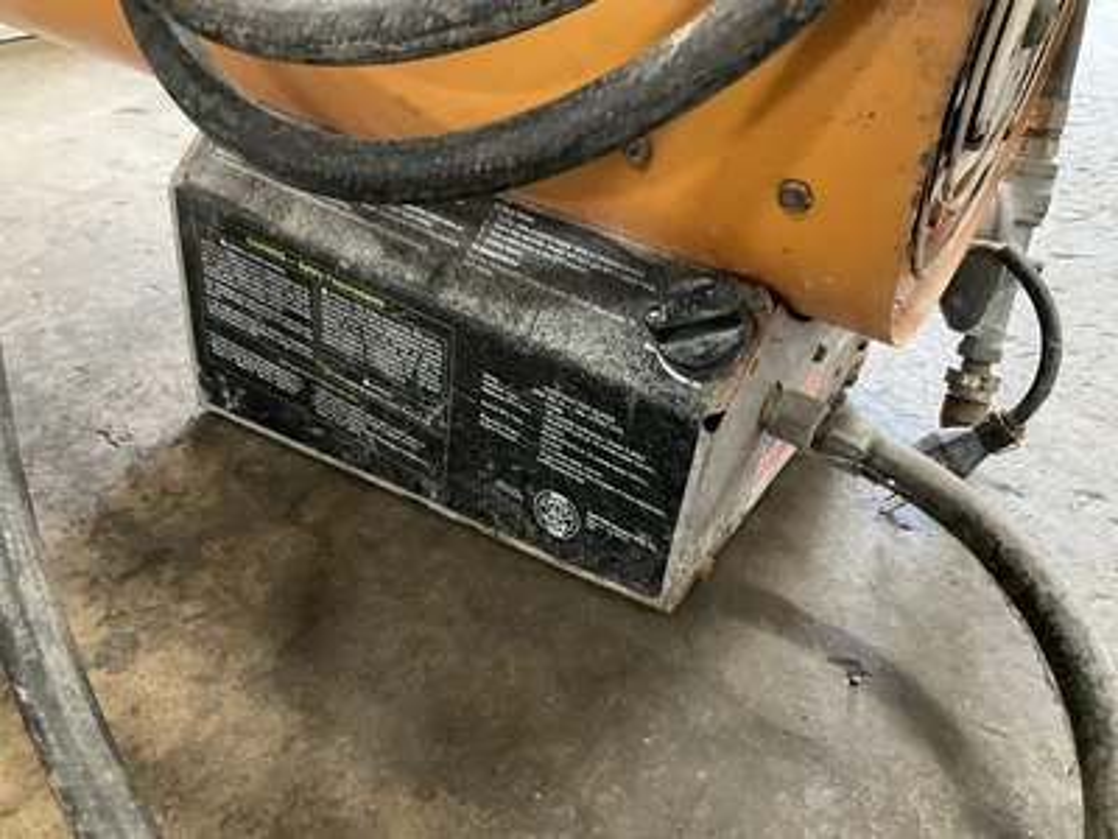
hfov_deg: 61.7
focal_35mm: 29
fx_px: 937
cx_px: 559
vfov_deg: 48.2
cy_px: 420
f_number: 1.8
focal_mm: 3
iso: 500
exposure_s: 1/30
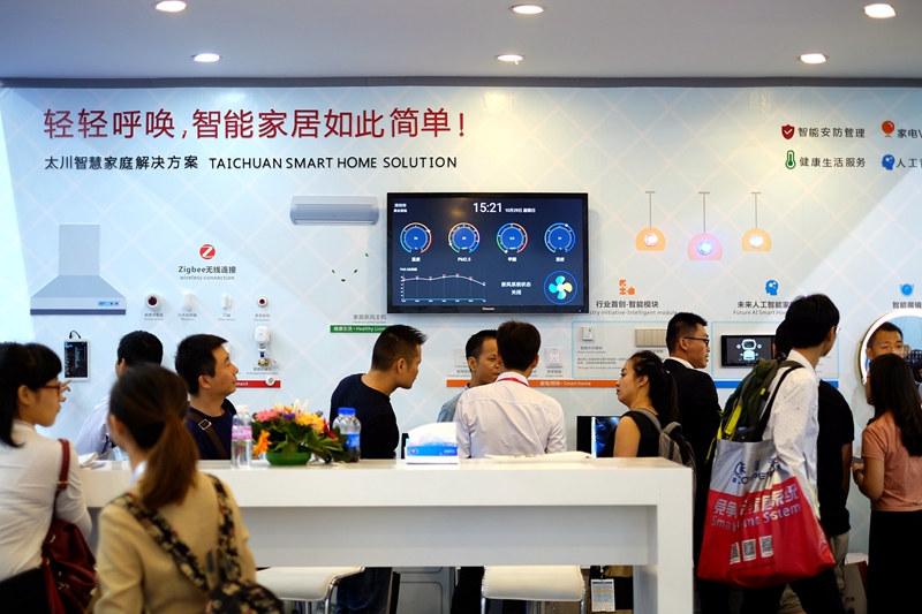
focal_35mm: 53
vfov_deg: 25.5
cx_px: 461
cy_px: 307
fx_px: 1357
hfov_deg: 37.5
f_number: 1.4
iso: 200
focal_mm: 35
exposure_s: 1/160
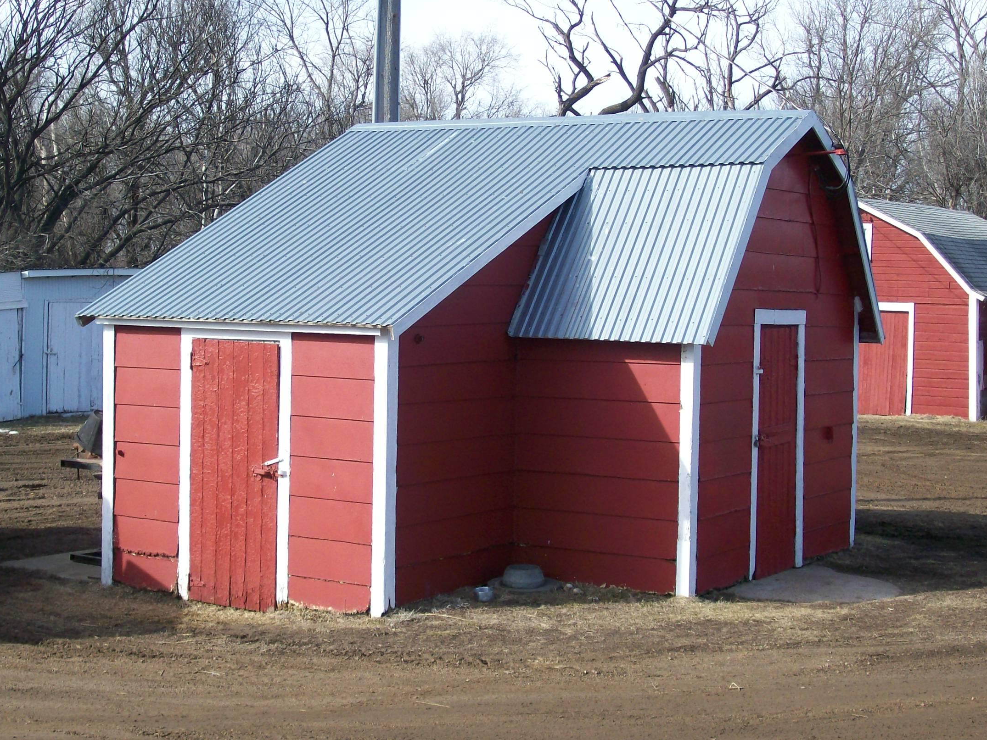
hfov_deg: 32.2
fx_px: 1711
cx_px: 468
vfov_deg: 24.4
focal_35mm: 60
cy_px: 369
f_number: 3.4
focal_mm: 9.4
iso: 80
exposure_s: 1/519
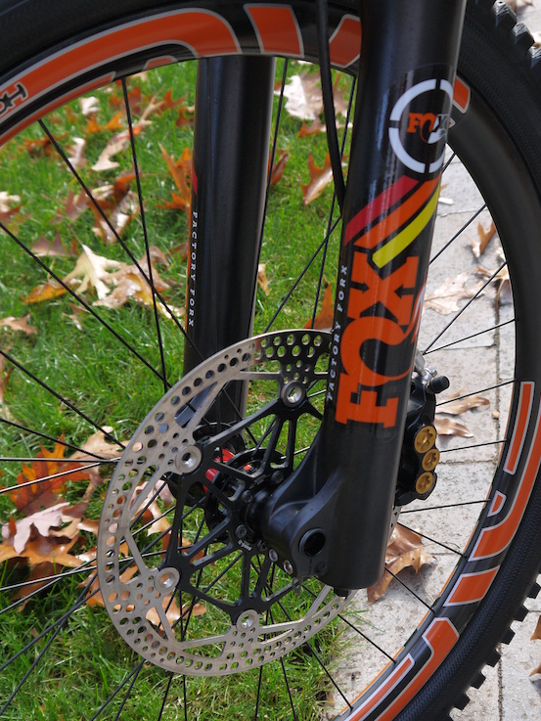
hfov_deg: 29.1
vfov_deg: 38.1
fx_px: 1042
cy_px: 405
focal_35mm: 50
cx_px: 259
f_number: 5
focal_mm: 18
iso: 160
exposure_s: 1/160
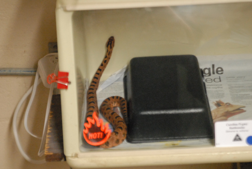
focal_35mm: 112
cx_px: 126
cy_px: 84
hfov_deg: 18.1
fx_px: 789
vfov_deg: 12.2
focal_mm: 75
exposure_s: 1/40
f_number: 3.2
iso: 1600
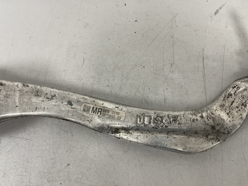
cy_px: 93
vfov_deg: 54.9
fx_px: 179
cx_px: 124
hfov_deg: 69.4
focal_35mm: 25
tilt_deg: -75.2
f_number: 1.6
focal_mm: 5.1
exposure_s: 1/100
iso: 125
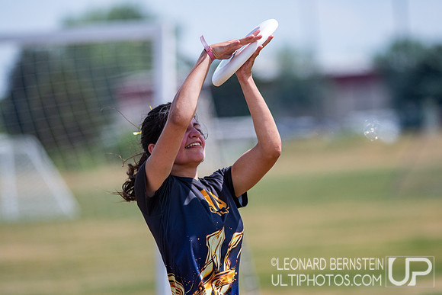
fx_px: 5526
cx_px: 221
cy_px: 148
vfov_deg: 3.1
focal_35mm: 450
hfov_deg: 4.6
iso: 400
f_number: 4
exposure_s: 1/2500
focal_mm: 300
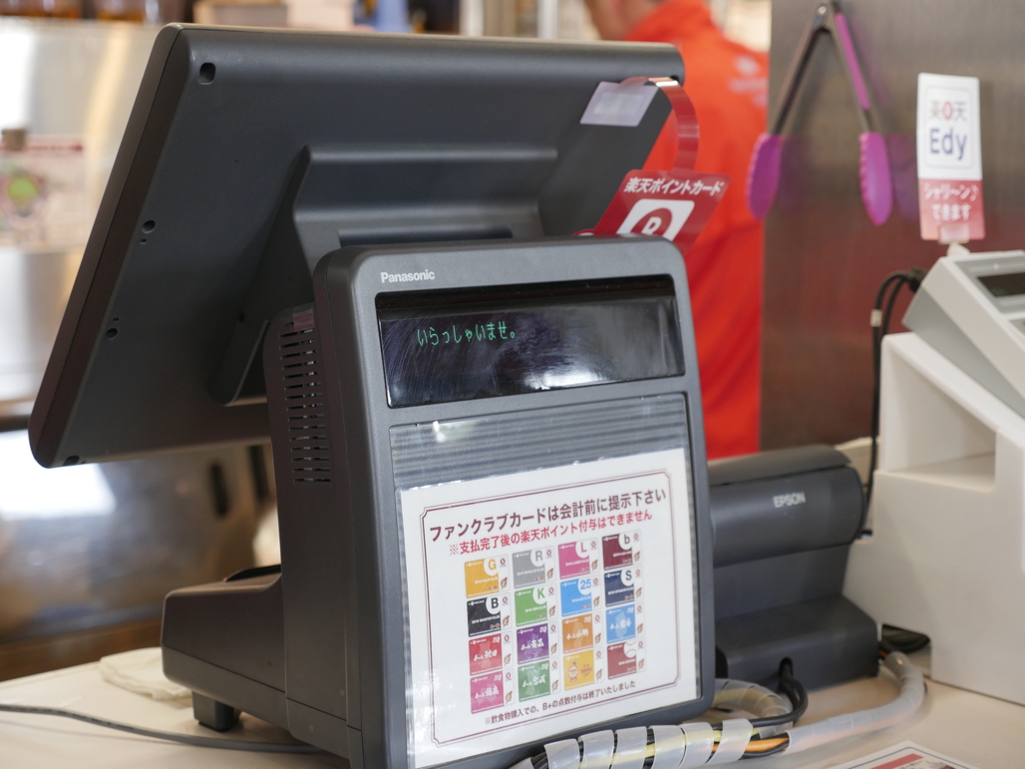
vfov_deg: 21.0
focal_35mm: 70
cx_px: 512
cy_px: 384
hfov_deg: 27.8
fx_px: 2073
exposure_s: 1/80
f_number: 2.8
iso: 500
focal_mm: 35
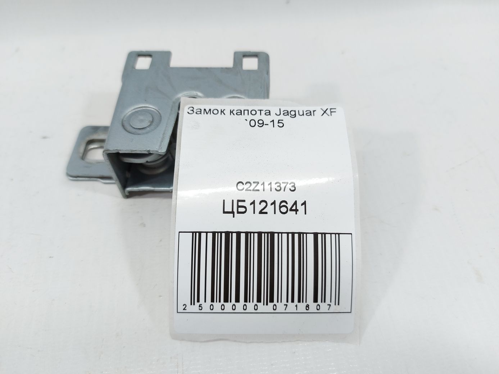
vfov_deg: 56.8
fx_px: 346
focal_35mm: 24
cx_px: 250
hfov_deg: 71.6
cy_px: 187
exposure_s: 1/50
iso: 40
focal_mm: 5.23
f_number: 1.8
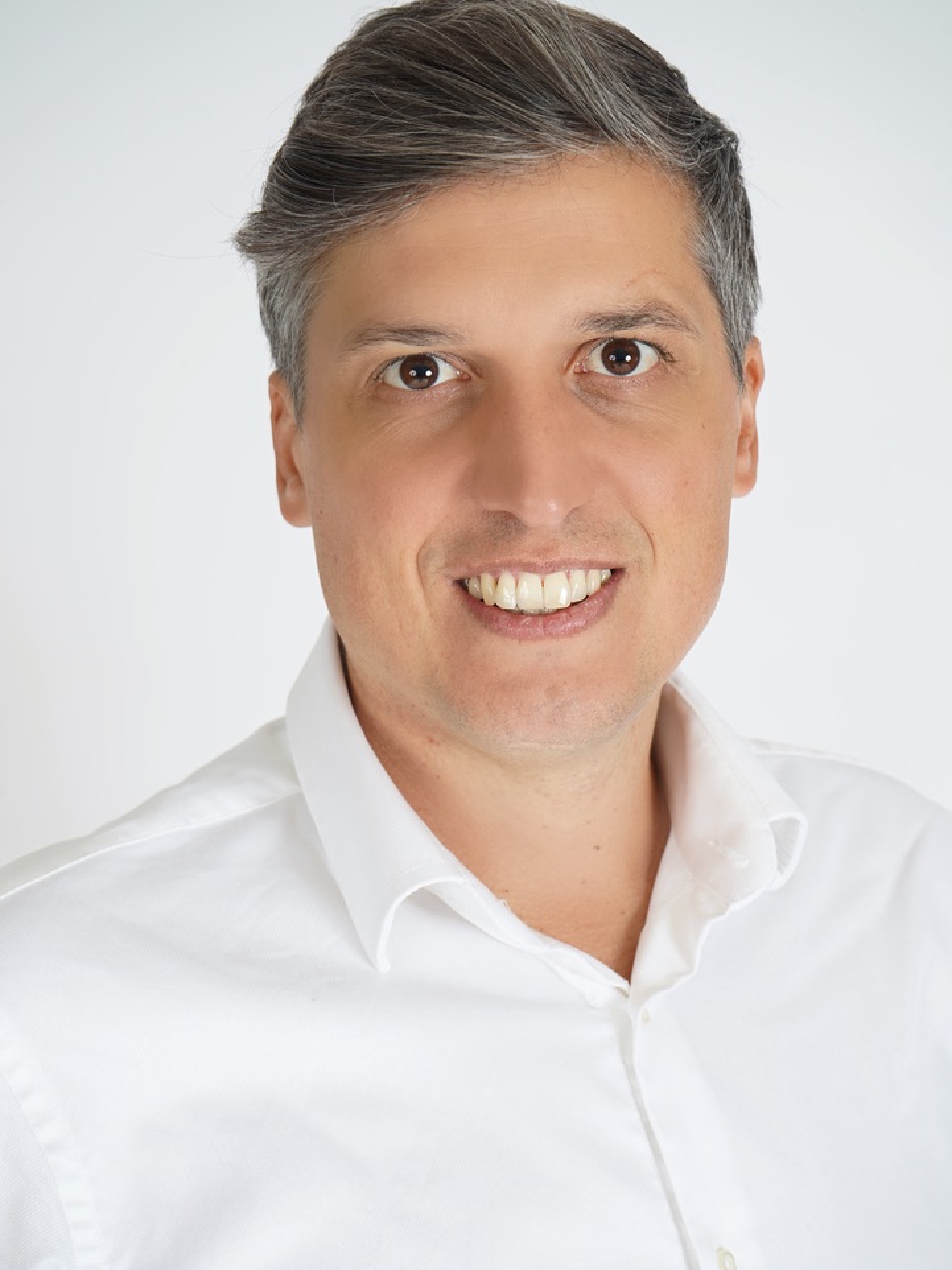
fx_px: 2788
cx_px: 475
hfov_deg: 19.4
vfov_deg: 25.7
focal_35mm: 76
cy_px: 652
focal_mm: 70
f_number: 9
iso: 100
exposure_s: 1/125
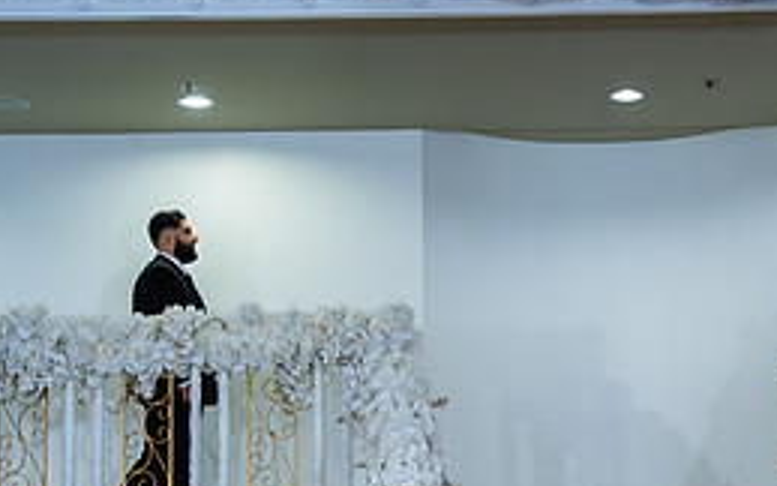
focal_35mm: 128
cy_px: 440
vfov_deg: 10.2
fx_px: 2711
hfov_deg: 16.2
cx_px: 612
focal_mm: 56
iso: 800
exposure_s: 1/160
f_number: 2.8
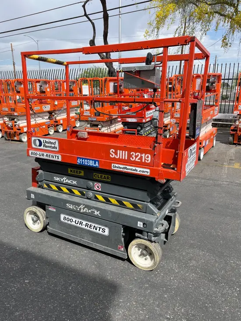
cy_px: 160
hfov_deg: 53.1
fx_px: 241
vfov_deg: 67.3
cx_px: 120
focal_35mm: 26
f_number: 1.6
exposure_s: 1/2967
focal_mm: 5.1
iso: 50
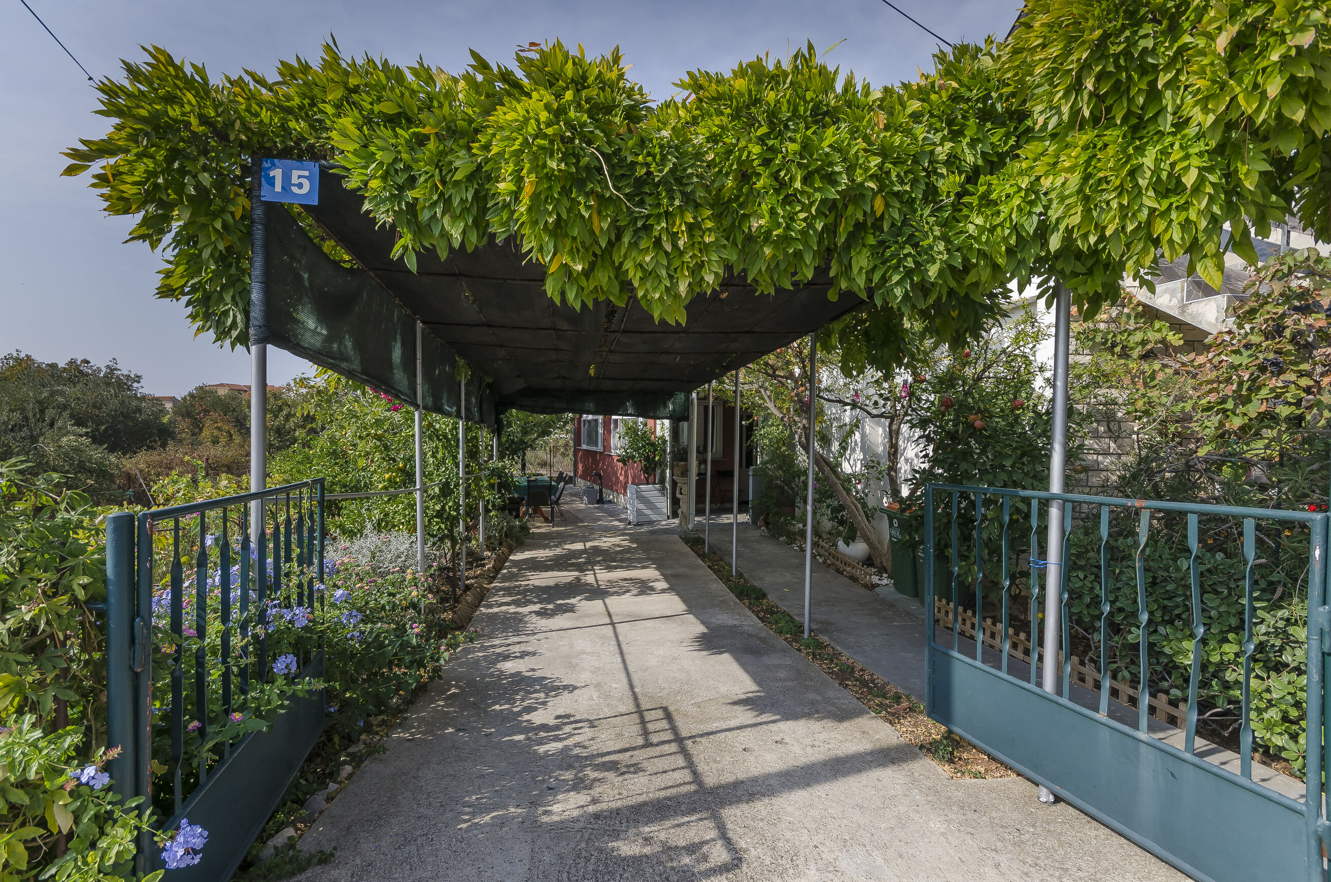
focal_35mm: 16
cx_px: 642
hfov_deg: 96.8
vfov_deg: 73.5
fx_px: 590
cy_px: 454
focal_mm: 10
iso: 100
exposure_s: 1/320
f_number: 9
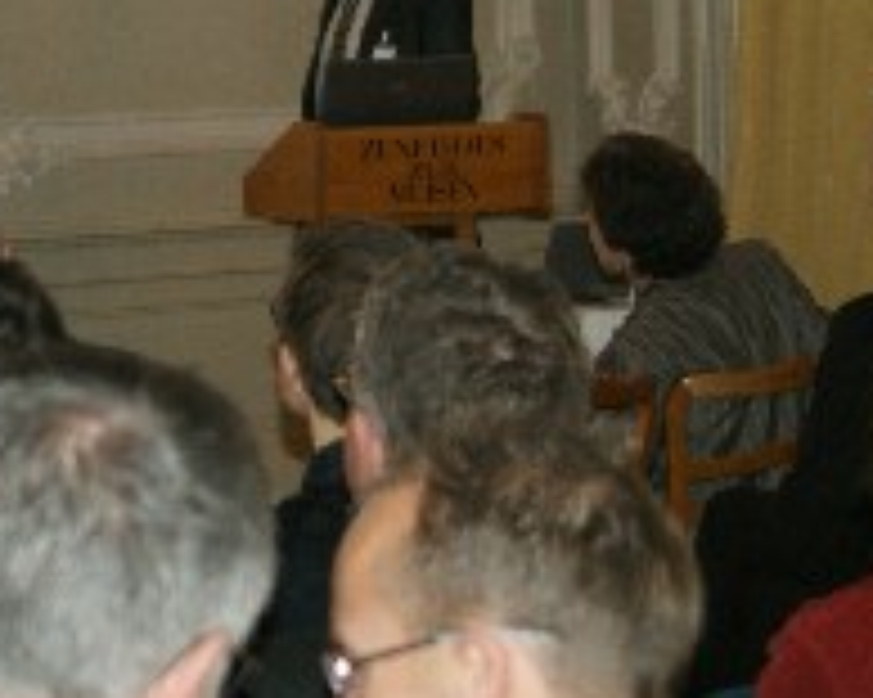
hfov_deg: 12.6
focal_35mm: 152
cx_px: 166
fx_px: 3937
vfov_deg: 10.1
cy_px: 176
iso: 400
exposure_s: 1/60
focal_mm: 35
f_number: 3.5
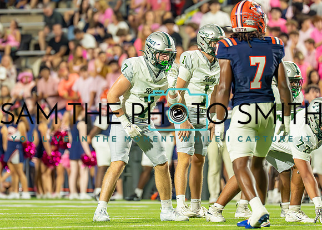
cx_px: 128
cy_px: 115
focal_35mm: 554
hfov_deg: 3.6
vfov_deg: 2.6
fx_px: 5067
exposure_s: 1/1600
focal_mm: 200
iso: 3200
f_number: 2.8
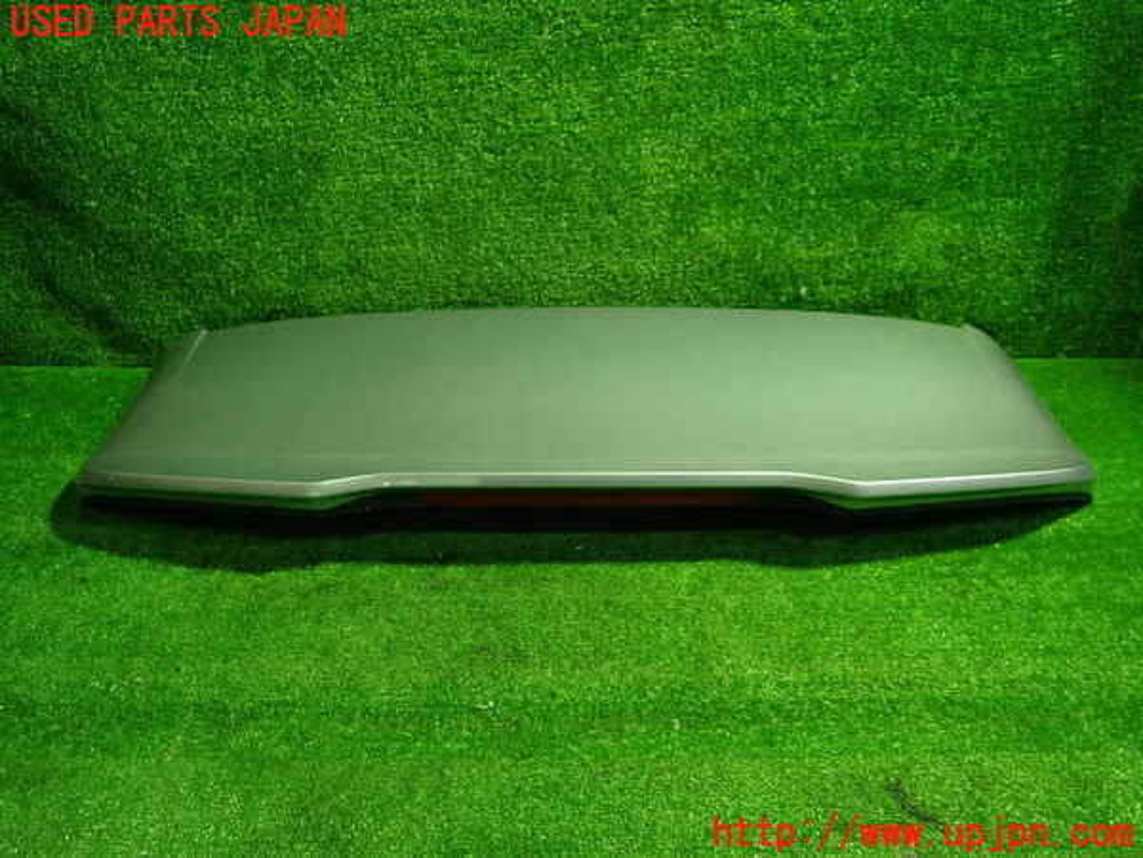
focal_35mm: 25
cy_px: 429
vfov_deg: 54.9
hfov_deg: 69.4
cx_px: 572
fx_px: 825
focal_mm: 4.5
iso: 250
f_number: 2
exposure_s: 1/30
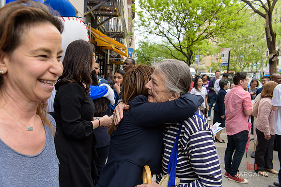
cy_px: 94
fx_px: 250
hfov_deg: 58.7
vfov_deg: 41.1
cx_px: 140
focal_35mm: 32
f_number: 5
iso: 200
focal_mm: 32
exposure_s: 1/250
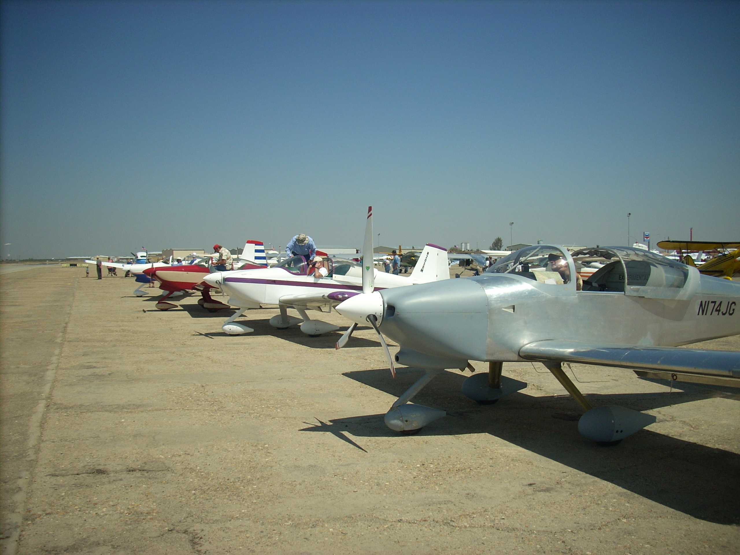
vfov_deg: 38.7
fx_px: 791
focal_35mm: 37
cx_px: 370
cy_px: 278
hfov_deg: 50.1
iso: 64
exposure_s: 1/546
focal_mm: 6.2
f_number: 5.6
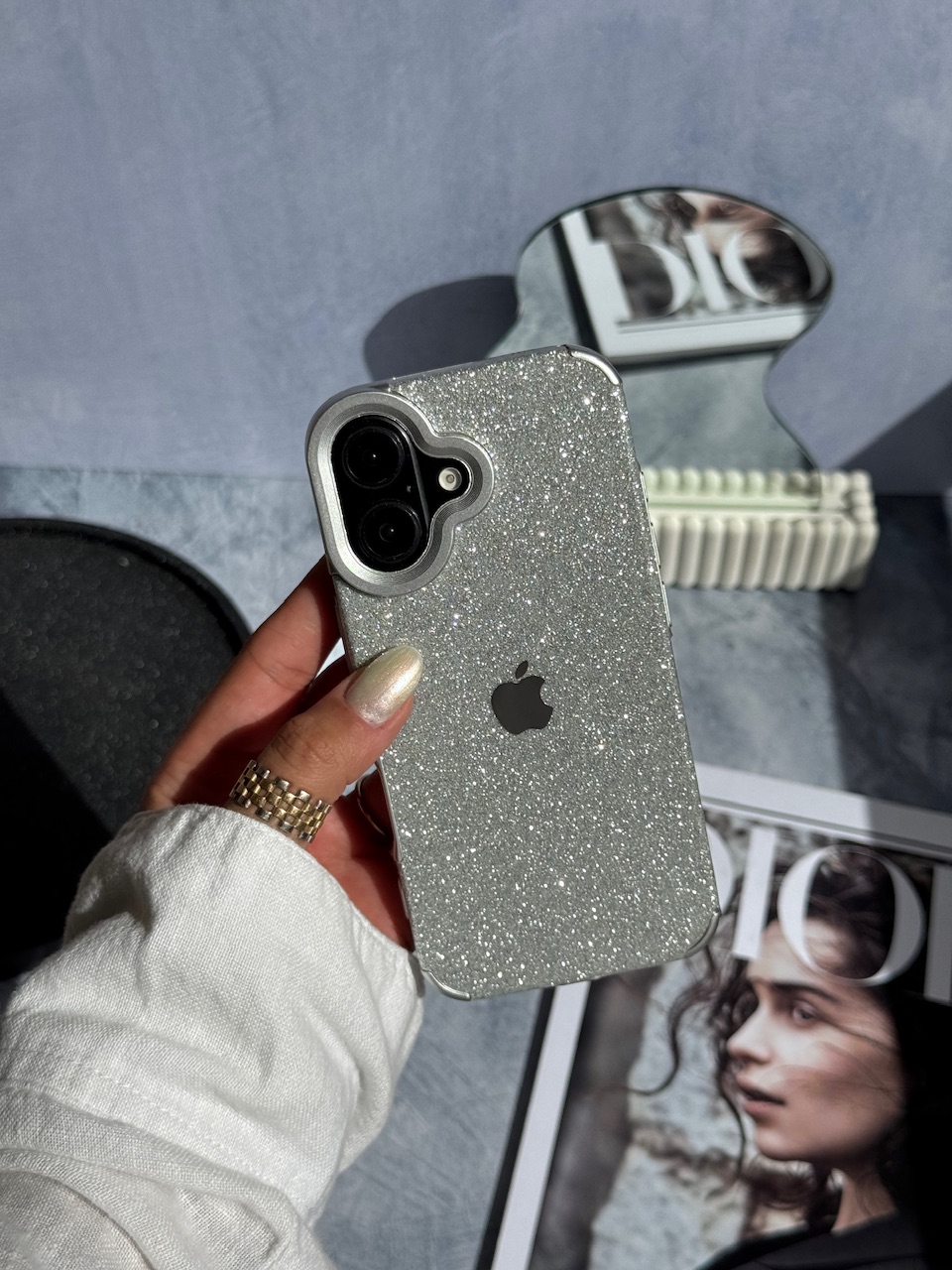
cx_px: 476
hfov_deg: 30.3
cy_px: 635
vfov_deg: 39.7
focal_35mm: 48
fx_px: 1760
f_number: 1.78
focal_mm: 6.76
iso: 80
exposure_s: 1/12500
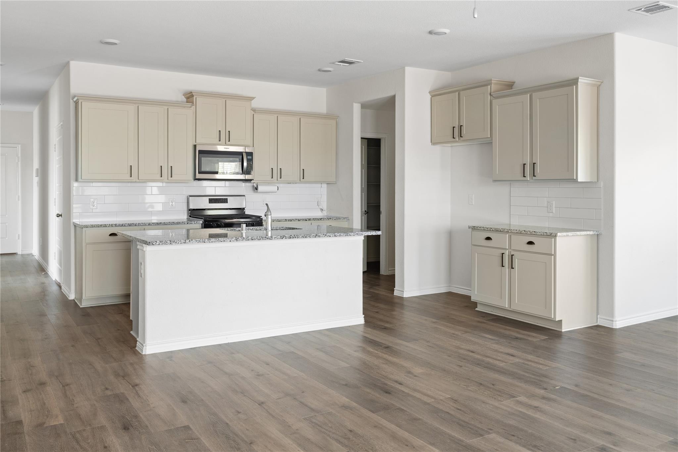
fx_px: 565
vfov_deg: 43.6
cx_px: 339
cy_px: 226
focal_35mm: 30
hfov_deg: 61.9
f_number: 8
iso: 400
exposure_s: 1/1.67
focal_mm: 30
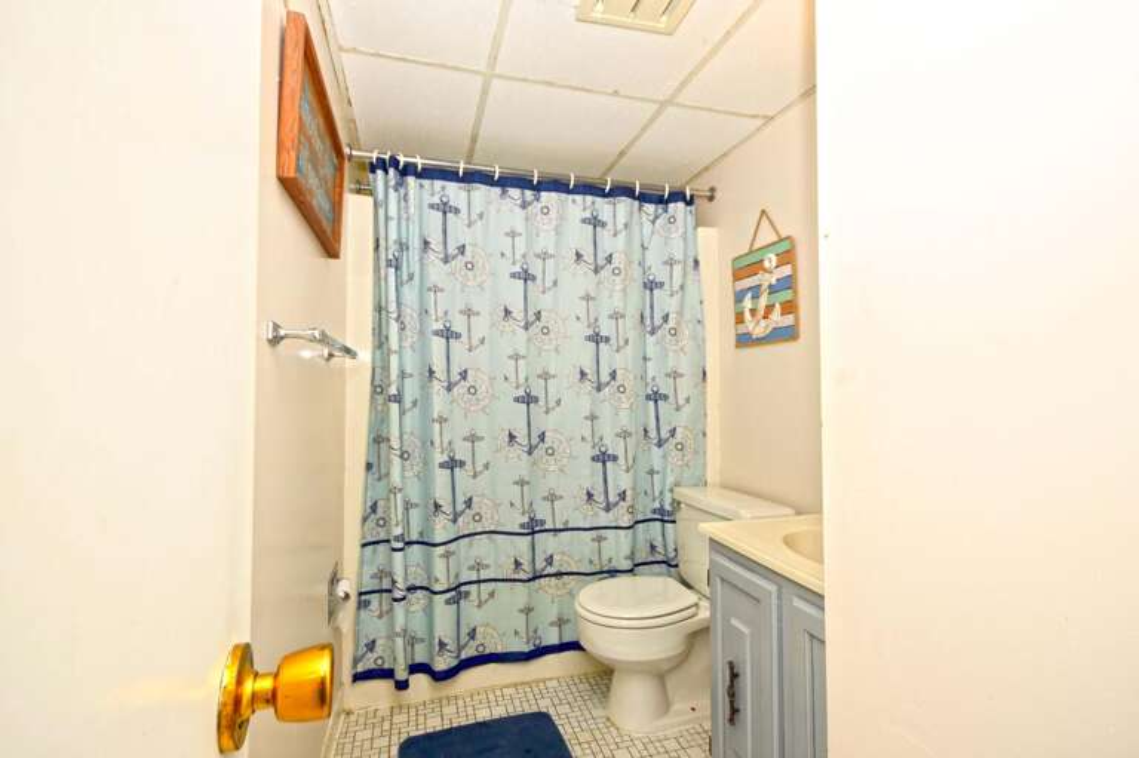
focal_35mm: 17
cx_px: 570
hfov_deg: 93.3
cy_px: 379
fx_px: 537
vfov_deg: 70.4
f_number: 7.1
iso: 160
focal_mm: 11.5
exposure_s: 1/200
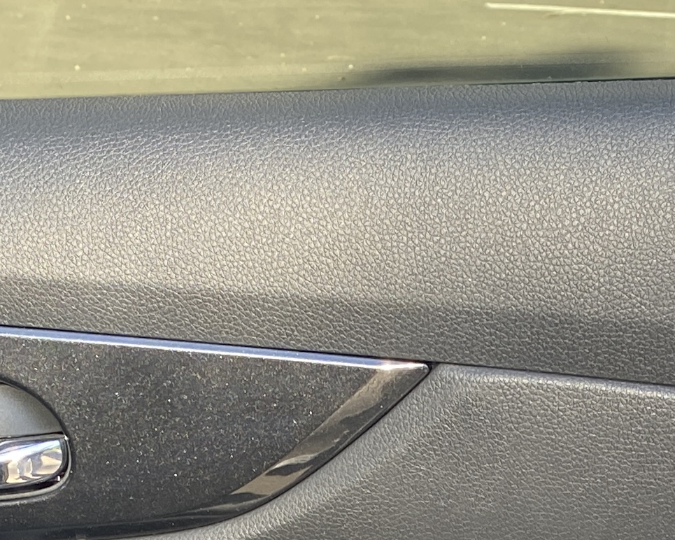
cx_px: 453
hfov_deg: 18.1
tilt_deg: -25.2
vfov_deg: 13.8
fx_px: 2118
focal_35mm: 106
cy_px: 764
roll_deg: -4.6
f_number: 1.8
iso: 50
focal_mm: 4.25
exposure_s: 1/121
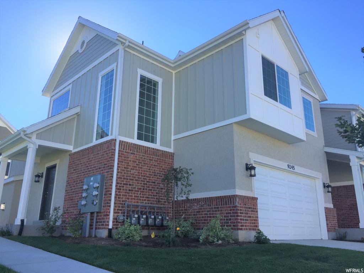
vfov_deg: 48.2
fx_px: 305
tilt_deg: +18.2
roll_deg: -1.4
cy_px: 136
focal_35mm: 29
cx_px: 182
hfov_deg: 61.7
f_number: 2.2
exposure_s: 1/1199
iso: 32
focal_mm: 4.15
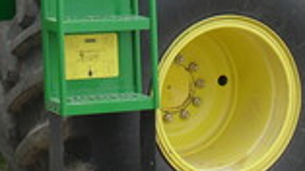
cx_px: 200
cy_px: -58
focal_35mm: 132
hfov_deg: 16.2
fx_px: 1067
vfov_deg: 9.0
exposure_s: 1/180
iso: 100
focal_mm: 6.3
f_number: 3.2
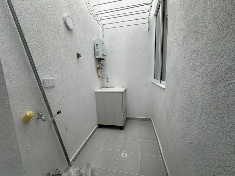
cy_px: 88
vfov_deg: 85.7
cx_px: 118
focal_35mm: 14
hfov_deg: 102.1
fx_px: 95
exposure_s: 1/142
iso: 40
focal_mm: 2.22
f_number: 2.2
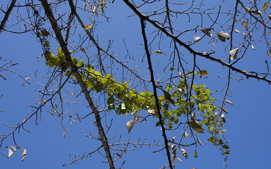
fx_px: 318
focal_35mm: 43
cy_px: 83
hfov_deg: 46.2
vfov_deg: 29.9
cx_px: 135
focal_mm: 42
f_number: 8
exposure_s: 1/250
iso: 100
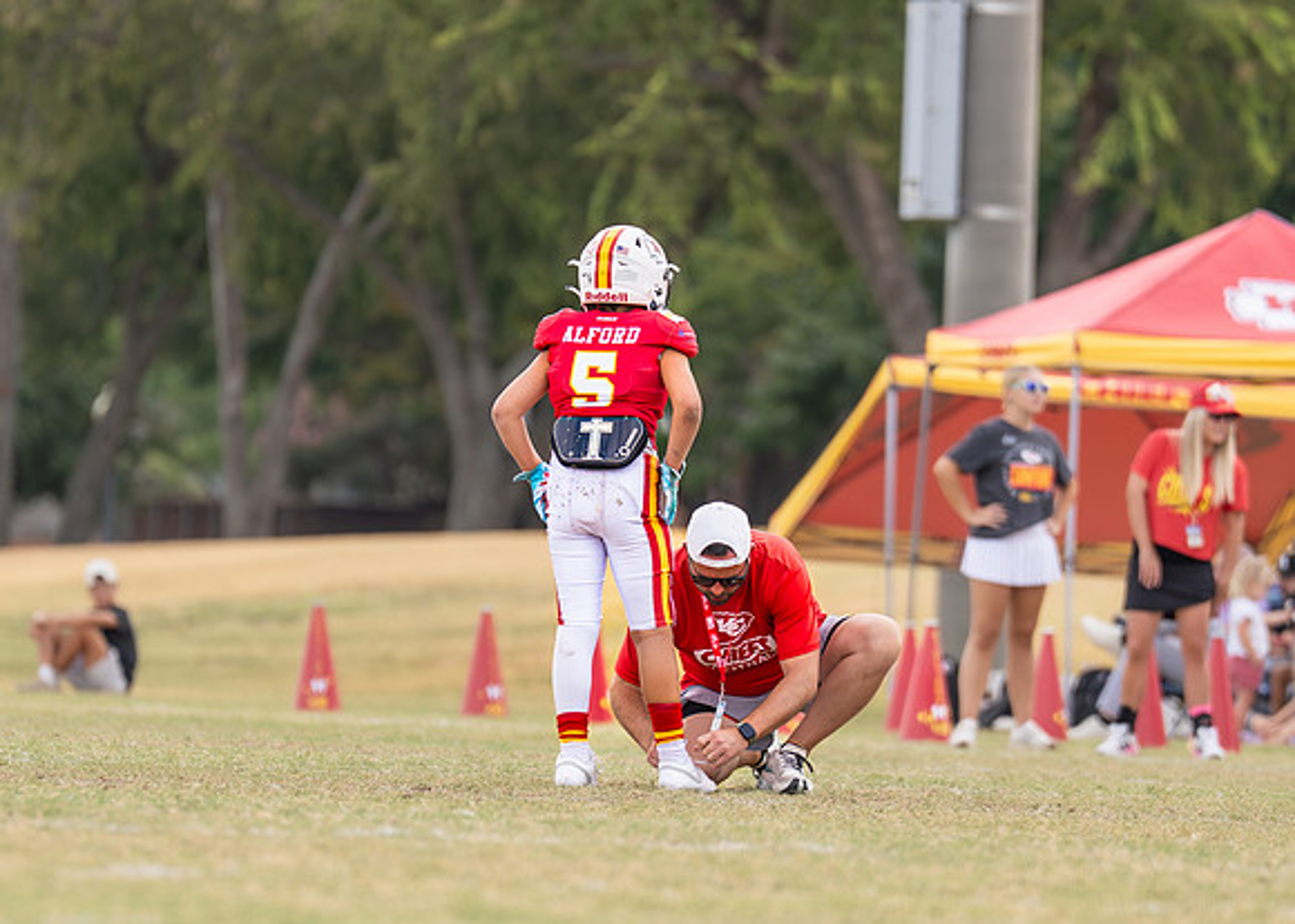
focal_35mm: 475
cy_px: 558
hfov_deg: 4.2
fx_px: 17452
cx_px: 675
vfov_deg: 3.0
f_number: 2.8
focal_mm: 200
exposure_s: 1/1250
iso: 160
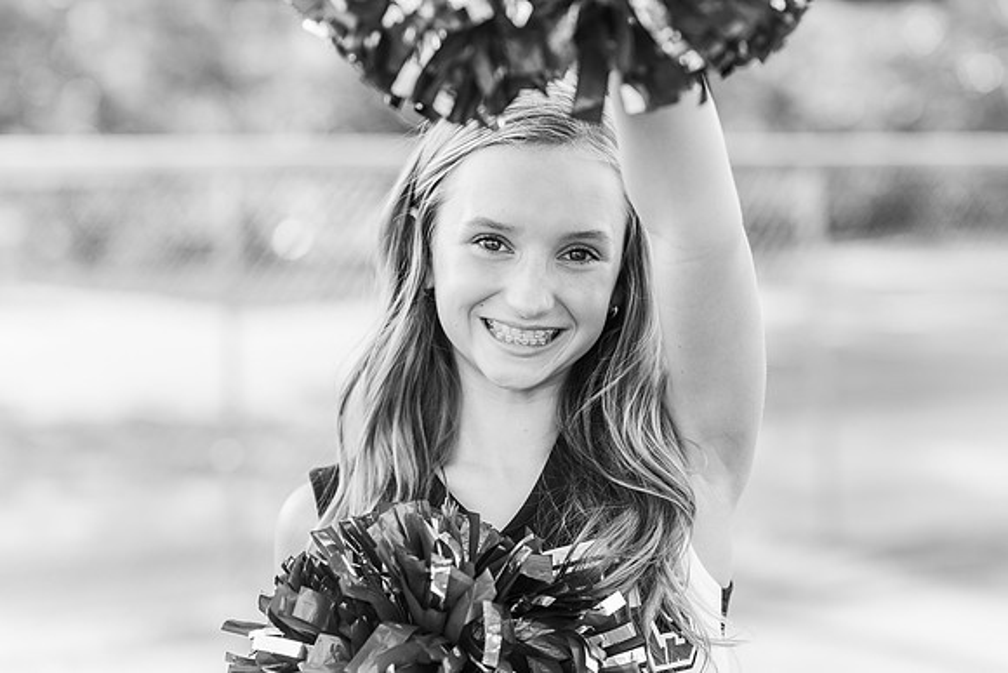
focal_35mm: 85
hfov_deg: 23.9
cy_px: 336
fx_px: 2380
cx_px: 504
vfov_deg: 16.1
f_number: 2.8
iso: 200
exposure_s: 1/500
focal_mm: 85
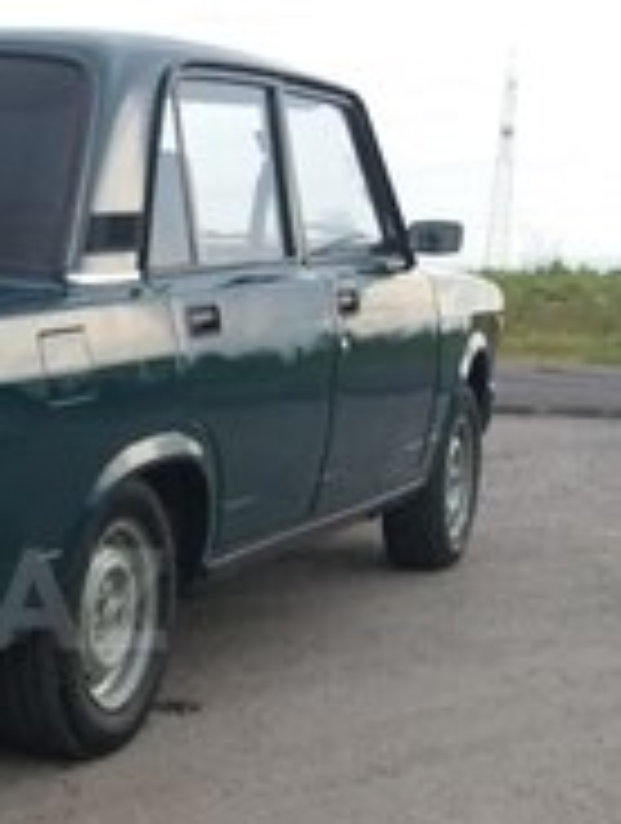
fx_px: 1740
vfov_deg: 26.3
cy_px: 599
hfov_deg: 18.8
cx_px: -180
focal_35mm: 73
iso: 40
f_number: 1.9
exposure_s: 1/420
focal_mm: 3.7
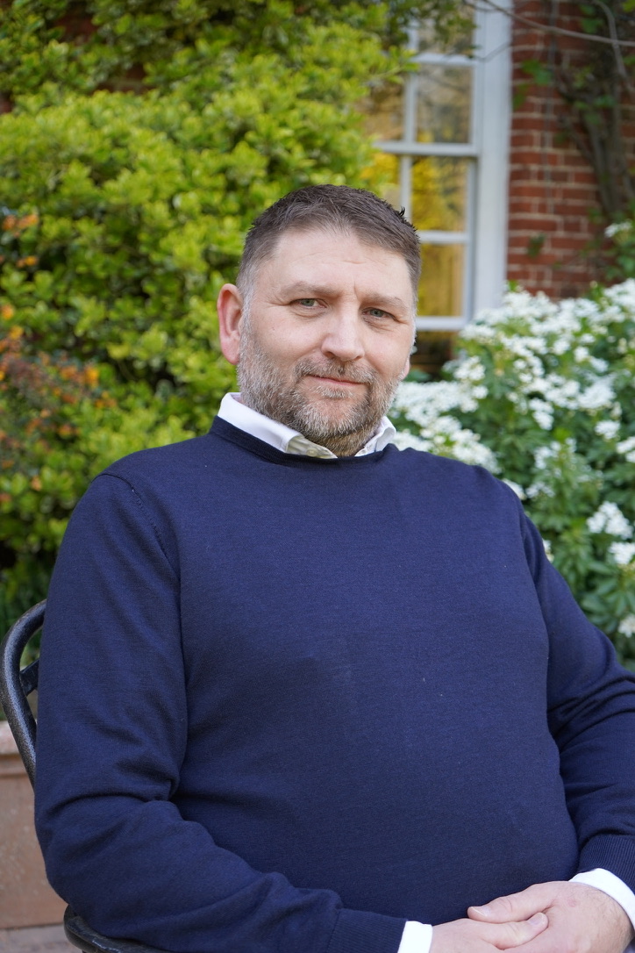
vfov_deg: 41.9
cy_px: 476
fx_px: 1243
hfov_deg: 28.6
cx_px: 318
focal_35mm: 47
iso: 640
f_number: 4.5
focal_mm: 47
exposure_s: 1/160
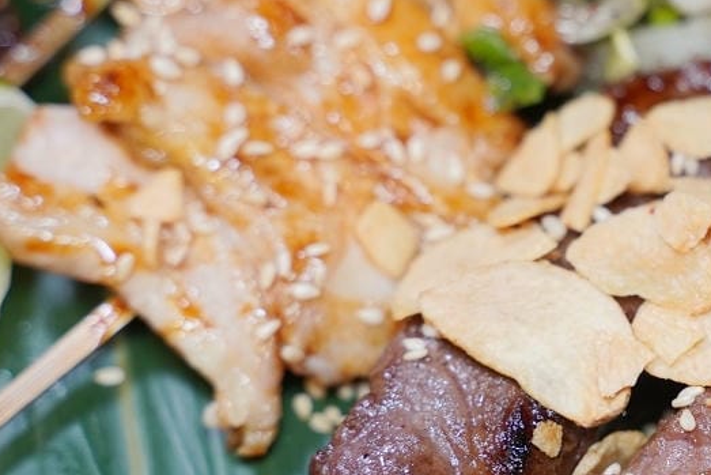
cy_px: 237
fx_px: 3398
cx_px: 696
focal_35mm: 172
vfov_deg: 8.0
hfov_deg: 11.8
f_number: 4
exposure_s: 1/80
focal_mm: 75
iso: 320
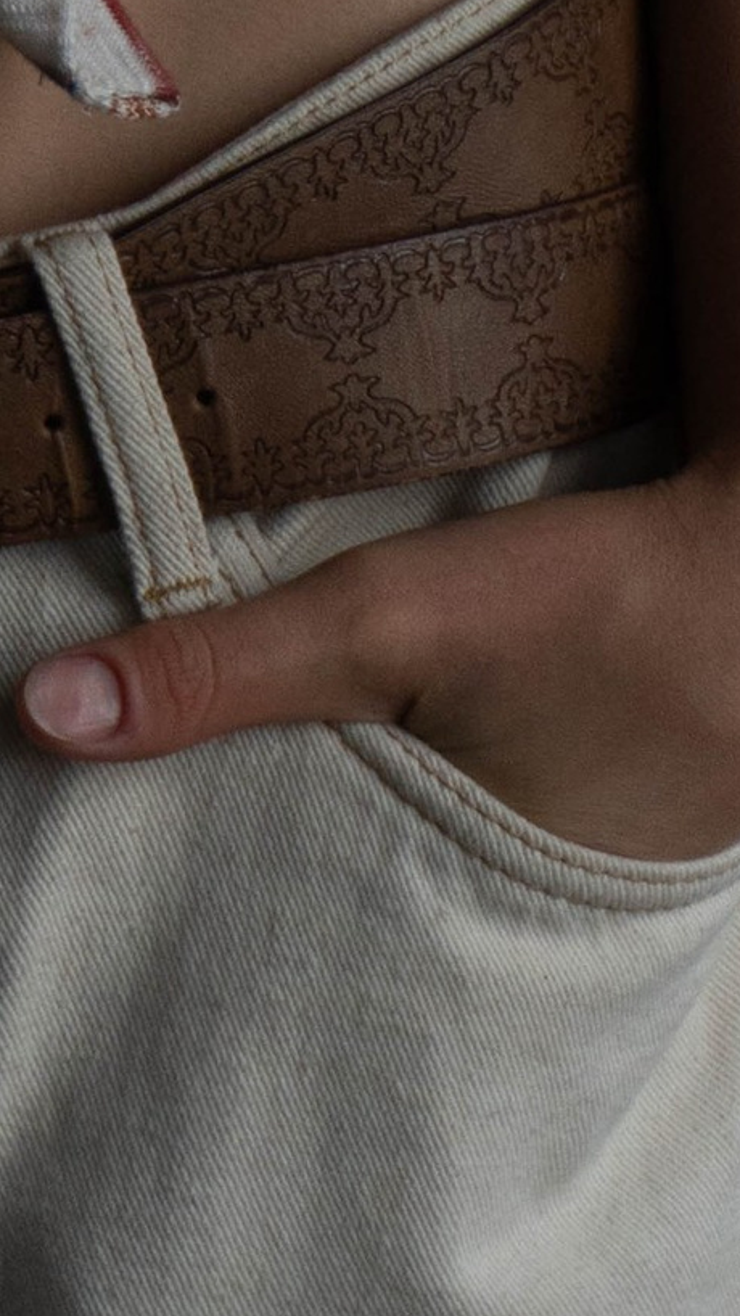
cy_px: -1655
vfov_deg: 5.7
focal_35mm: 369
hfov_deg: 3.3
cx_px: -257
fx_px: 12875
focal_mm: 50
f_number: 5.6
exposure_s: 1/250
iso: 400
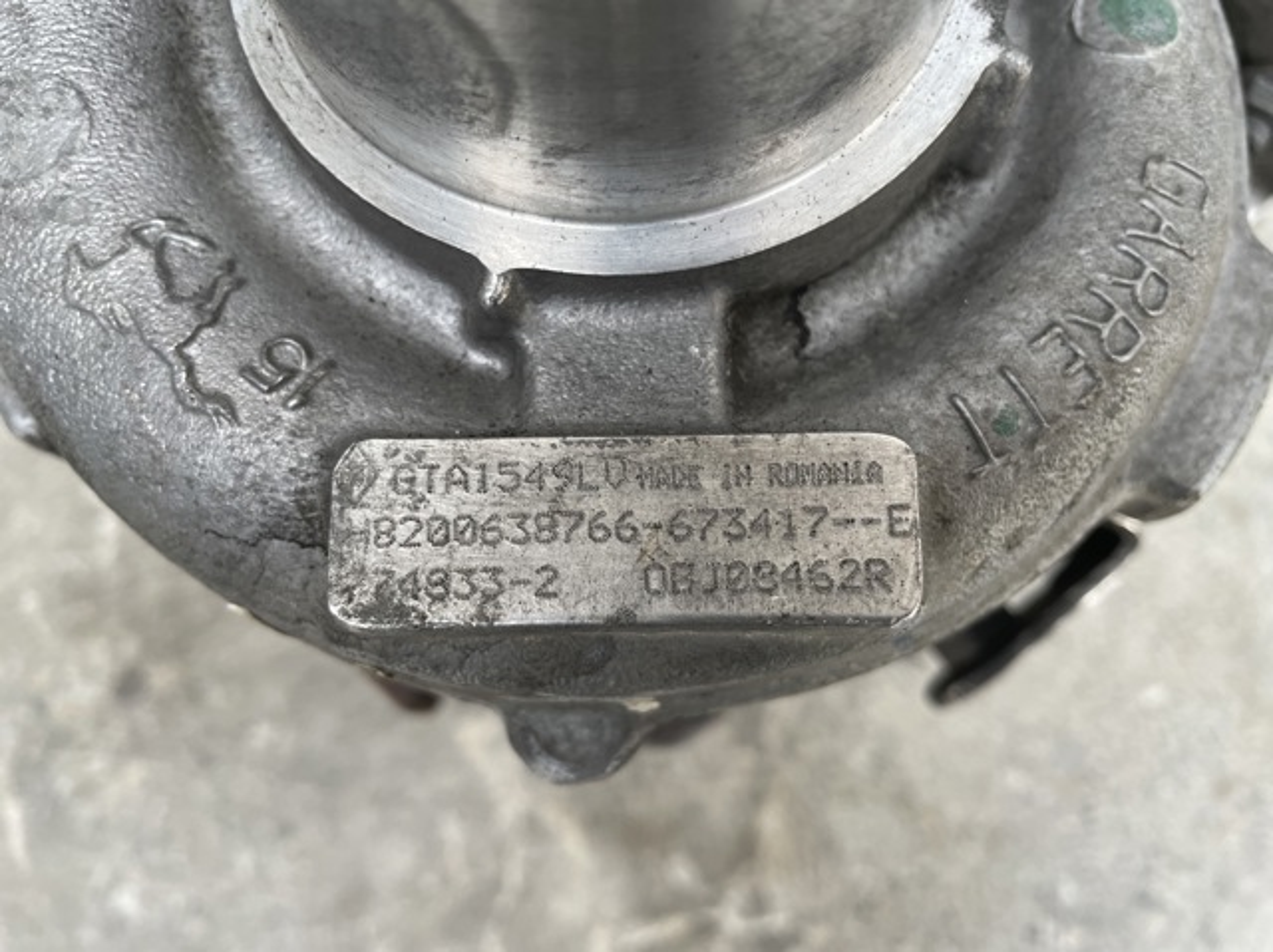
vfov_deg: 53.0
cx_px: 636
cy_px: 476
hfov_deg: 67.3
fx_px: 955
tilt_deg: -69.6
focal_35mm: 26
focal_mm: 4.2
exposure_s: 1/121
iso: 64
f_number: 1.6
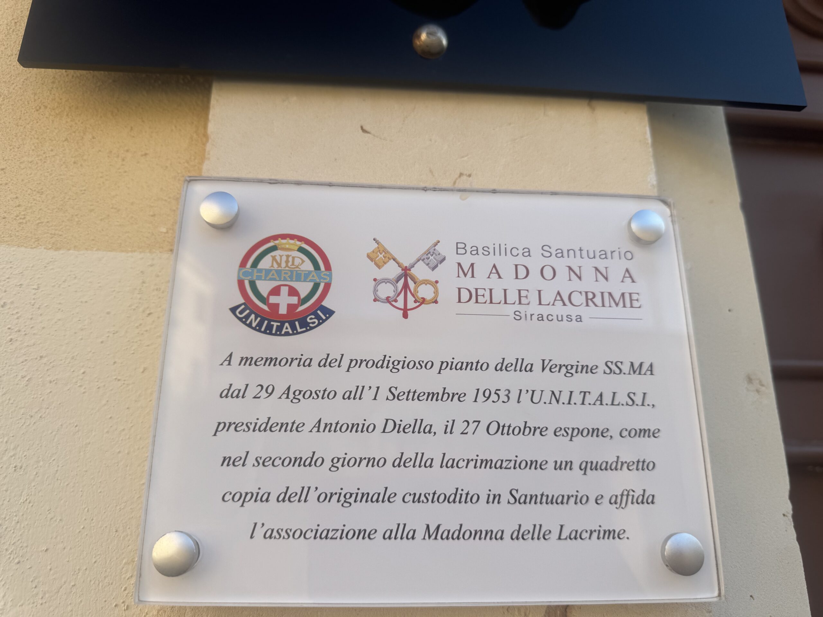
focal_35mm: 24
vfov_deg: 56.8
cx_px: 412
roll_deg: +1.5
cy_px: 308
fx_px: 571
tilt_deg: +13.1
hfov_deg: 71.6
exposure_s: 1/1721
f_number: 1.78
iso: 80
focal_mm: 6.76
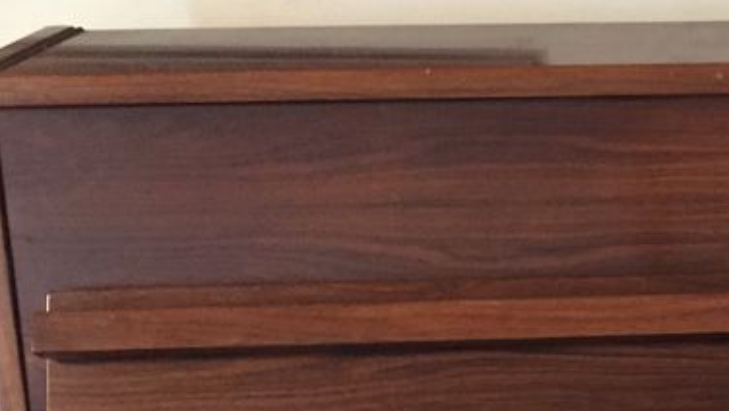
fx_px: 1625
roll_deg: +0.1
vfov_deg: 13.9
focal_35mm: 84
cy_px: 508
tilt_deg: -26.5
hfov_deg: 22.7
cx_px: 938
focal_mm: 4.15
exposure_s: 1/17
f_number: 2.2
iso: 320
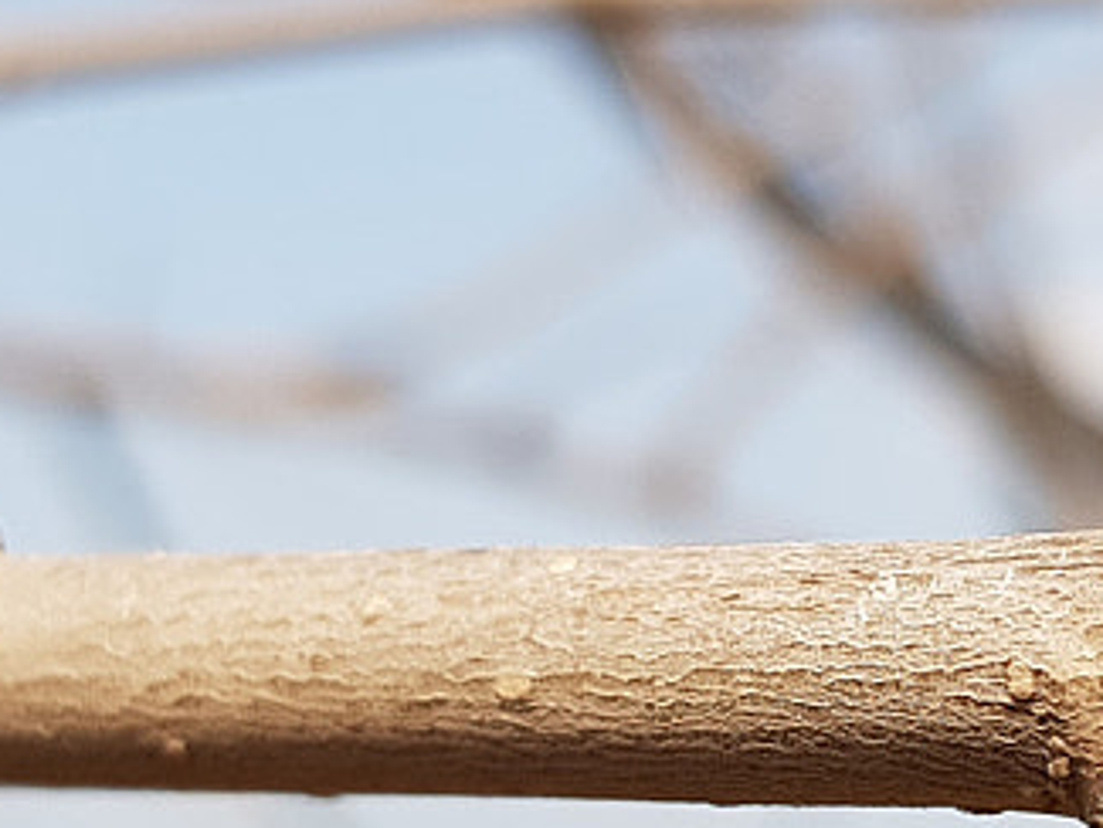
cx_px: 736
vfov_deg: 11.6
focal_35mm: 128
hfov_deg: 15.4
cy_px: 485
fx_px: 4080
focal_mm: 4.2
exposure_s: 1/1776
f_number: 1.7
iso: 40
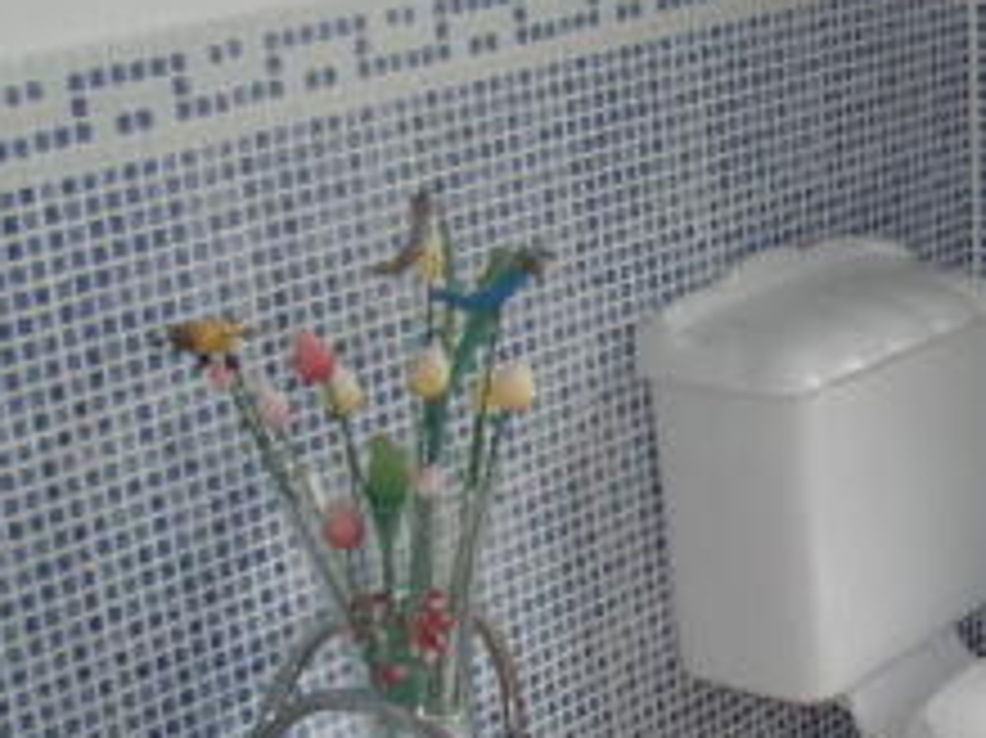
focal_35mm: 96
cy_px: 524
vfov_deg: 15.3
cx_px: 1267
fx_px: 2733
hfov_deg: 19.0
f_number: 2.8
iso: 64
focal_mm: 6.3
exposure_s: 1/60
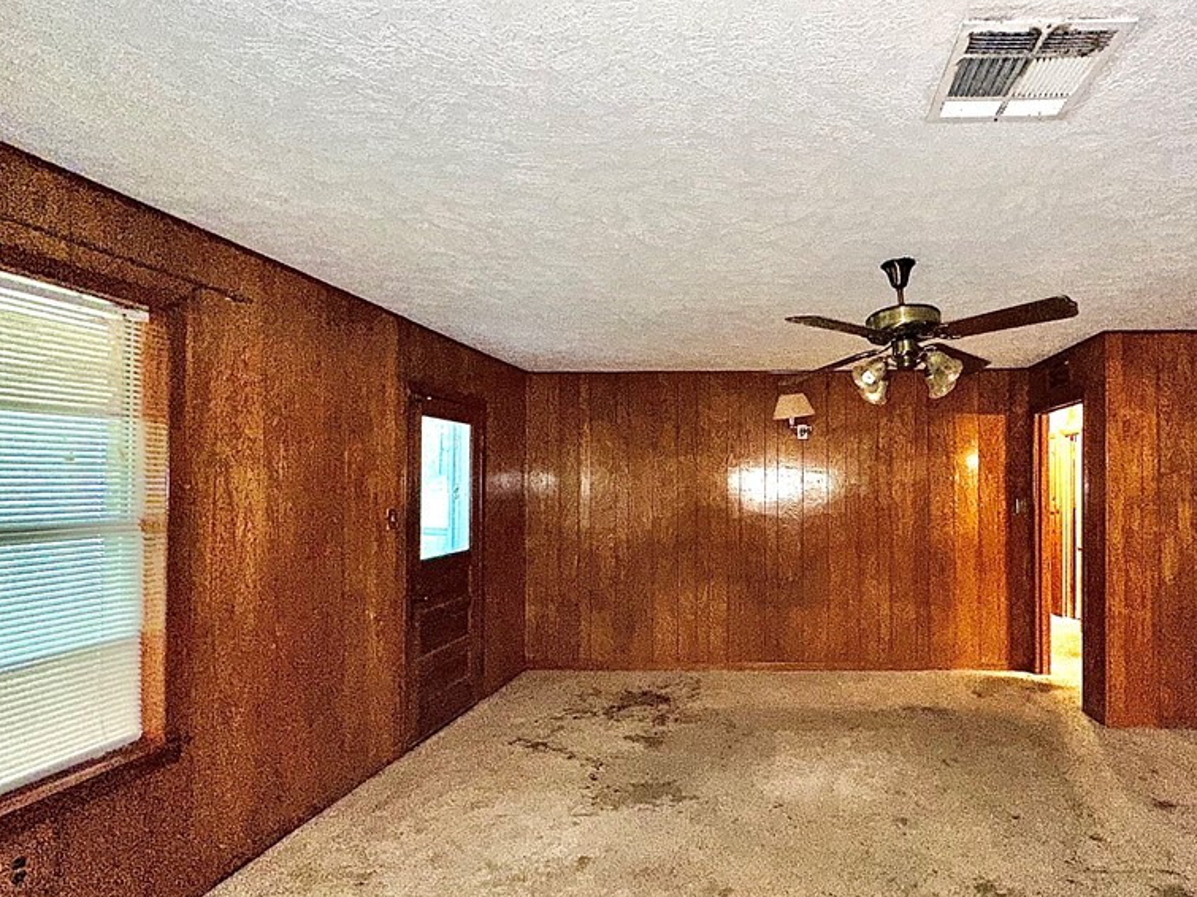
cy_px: 475
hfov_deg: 82.5
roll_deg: -0.3
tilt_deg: +0.8
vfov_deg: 68.6
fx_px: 657
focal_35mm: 19
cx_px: 772
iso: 500
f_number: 2.2
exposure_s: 1/26
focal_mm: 2.22
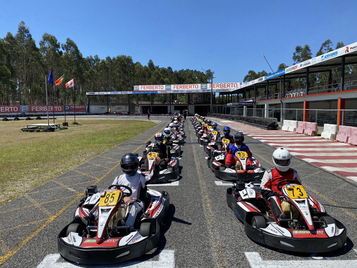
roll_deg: -0.7
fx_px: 268
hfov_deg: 67.3
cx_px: 178
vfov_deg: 53.1
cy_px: 134
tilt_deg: -7.1
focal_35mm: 26
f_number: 1.8
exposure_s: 1/2890
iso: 32
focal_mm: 4.25
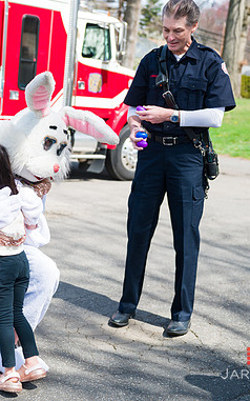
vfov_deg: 33.0
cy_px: 199
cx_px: 17
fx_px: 676
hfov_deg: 20.5
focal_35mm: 62
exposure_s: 1/1600
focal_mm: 40
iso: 200
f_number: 4
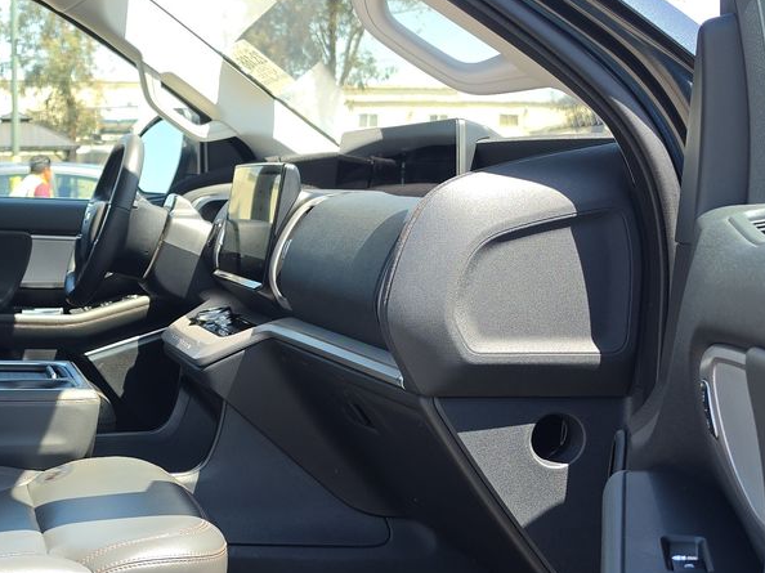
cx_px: 97
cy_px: 415
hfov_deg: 30.0
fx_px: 1370
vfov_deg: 23.4
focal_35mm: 62
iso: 19
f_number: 1.4
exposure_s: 1/249
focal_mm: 6.5
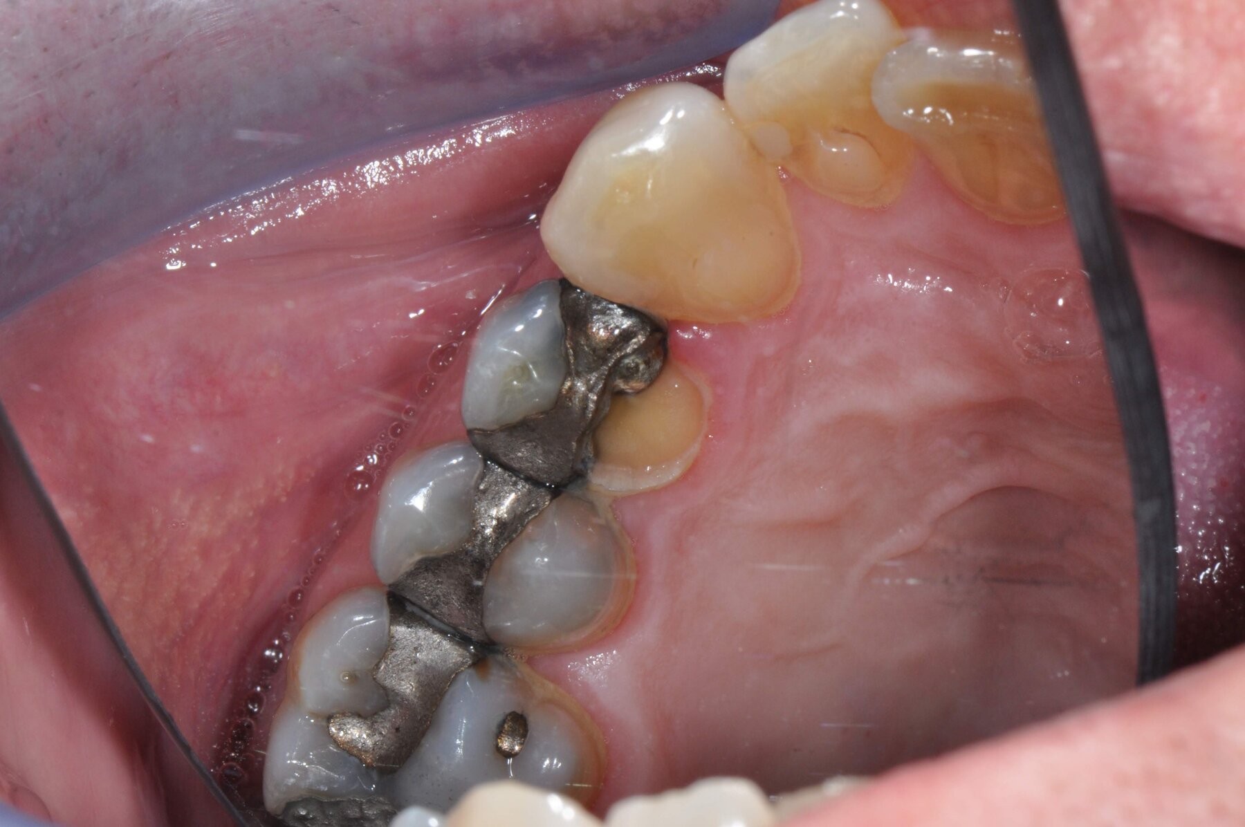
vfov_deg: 8.7
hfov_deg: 13.1
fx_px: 5441
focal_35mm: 158
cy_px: 414
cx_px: 622
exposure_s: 1/60
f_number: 32
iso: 500
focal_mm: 105
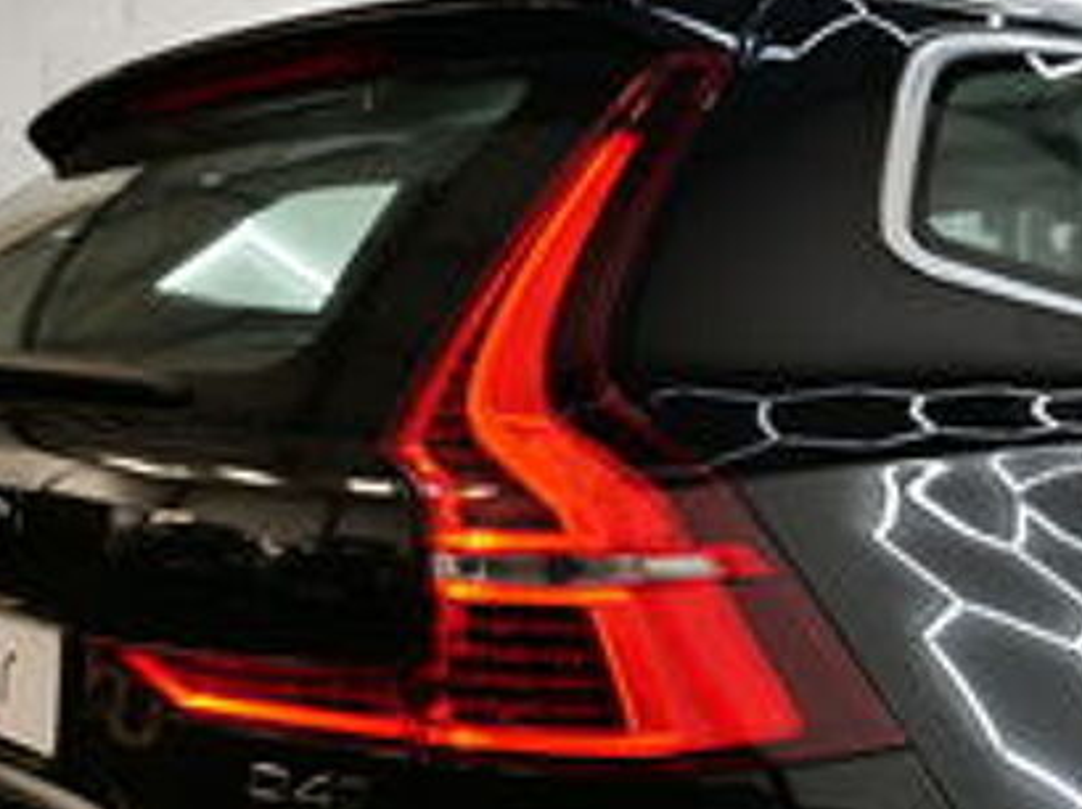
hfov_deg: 40.5
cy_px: 434
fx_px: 1468
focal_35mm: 47
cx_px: 524
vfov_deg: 30.8
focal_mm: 20
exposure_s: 1/60
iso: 500
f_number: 3.9
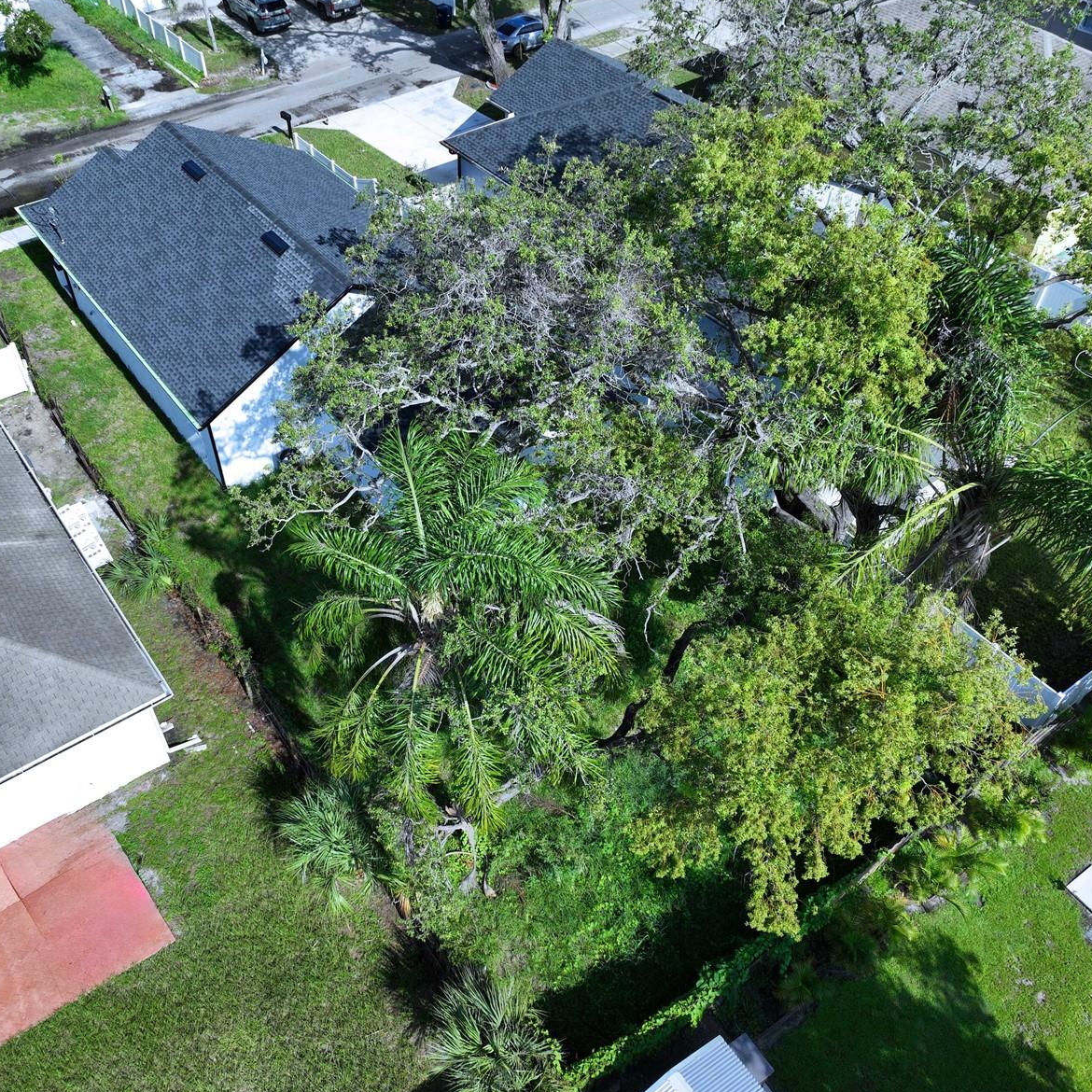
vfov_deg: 55.6
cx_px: 484
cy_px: 550
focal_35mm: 29
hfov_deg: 55.5
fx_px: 1035
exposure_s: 1/320
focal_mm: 12.29
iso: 100
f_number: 3.5
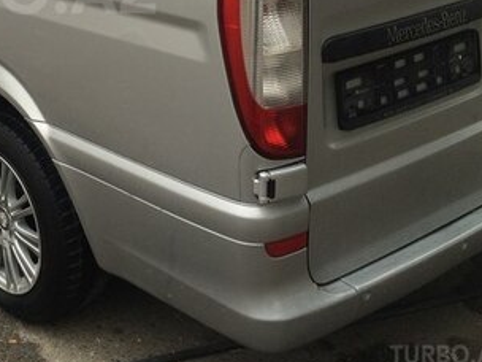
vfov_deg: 22.3
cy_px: -10
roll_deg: +3.0
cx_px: -6
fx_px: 877
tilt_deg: -11.5
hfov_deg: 28.7
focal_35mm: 63
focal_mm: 4.15
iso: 32
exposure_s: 1/166
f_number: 2.2
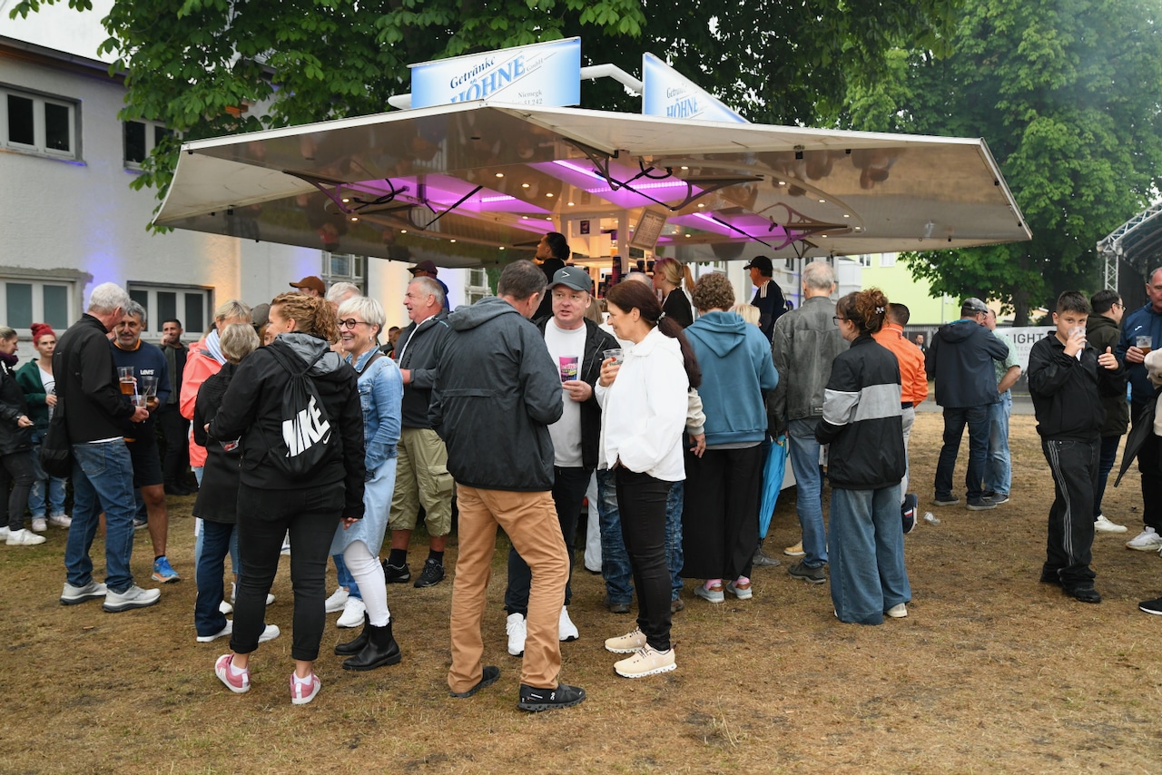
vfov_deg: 41.1
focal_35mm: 32
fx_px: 1033
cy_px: 388
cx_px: 581
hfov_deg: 58.7
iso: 2000
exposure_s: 1/500
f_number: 3.2
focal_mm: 32
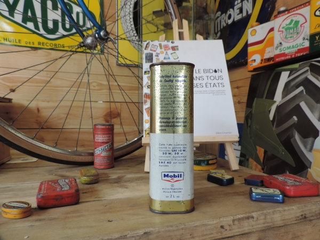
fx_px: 222
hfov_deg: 71.6
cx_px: 160
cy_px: 120
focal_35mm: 24
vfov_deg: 56.8
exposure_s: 1/30
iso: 110
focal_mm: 4.3
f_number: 3
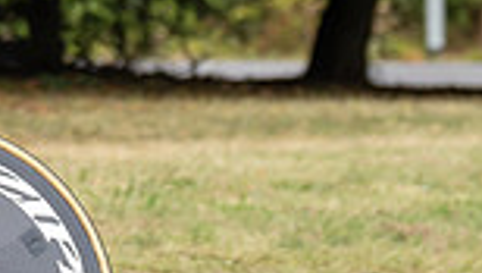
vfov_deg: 2.9
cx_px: -431
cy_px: -96
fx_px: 5412
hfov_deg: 5.0
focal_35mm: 423
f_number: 3.5
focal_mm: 92
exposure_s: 1/1000
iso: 200
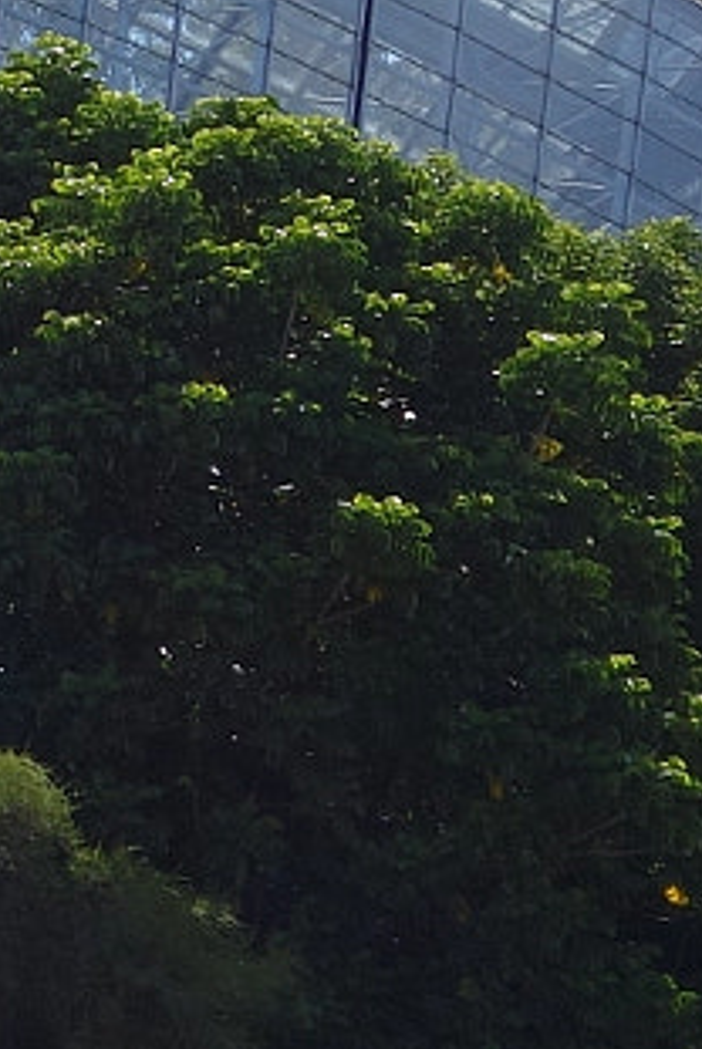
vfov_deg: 10.9
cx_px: -1735
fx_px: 5399
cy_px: -260
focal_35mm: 185
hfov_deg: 6.5
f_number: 5.6
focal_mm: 13.25
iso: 125
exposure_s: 1/500
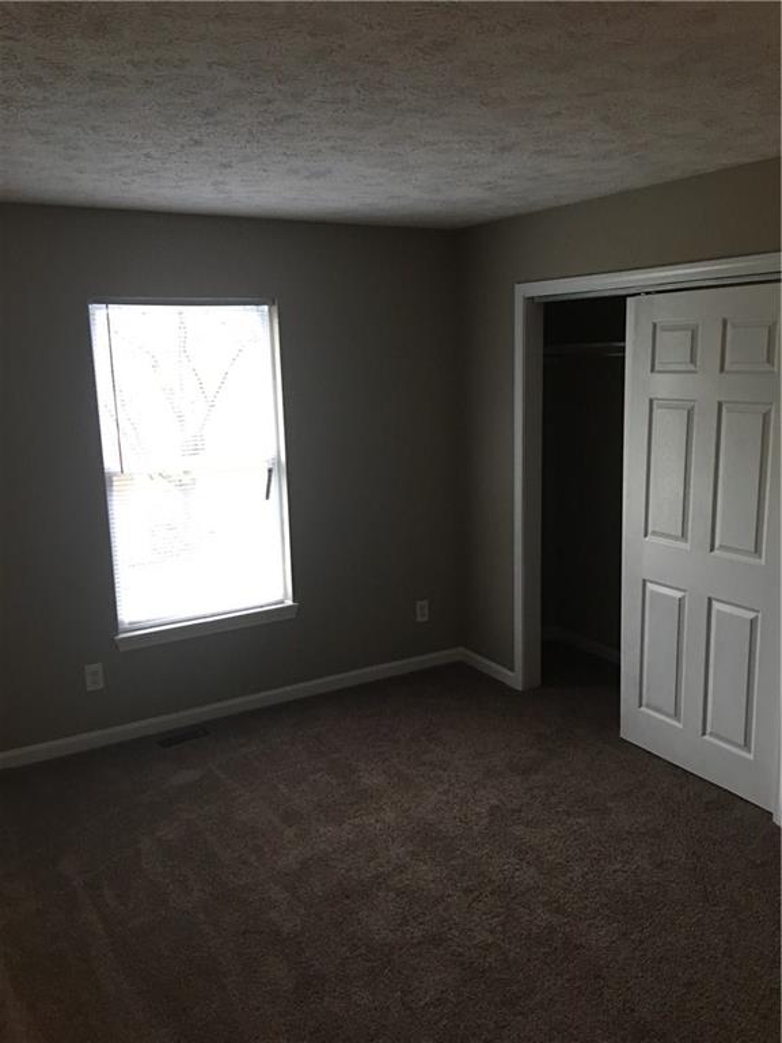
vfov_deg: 61.7
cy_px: 522
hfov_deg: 48.2
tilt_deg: -8.9
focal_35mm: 29
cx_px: 391
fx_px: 874
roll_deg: +1.6
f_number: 2.2
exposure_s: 1/15
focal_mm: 4.15
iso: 100
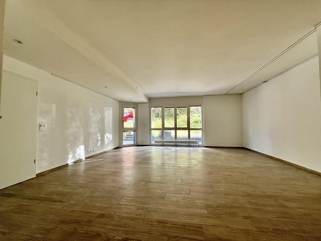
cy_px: 120
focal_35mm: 14
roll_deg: +0.3
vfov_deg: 85.7
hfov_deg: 102.1
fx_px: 130
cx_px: 160
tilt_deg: +2.3
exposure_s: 1/99
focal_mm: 2.22
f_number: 2.2
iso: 160
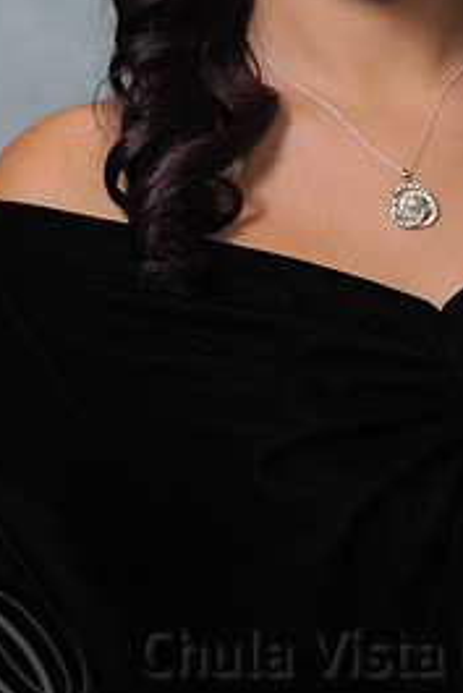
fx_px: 5683
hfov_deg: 4.7
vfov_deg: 7.0
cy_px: -16
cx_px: 382
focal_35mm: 295
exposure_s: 1/125
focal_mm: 135
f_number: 7.1
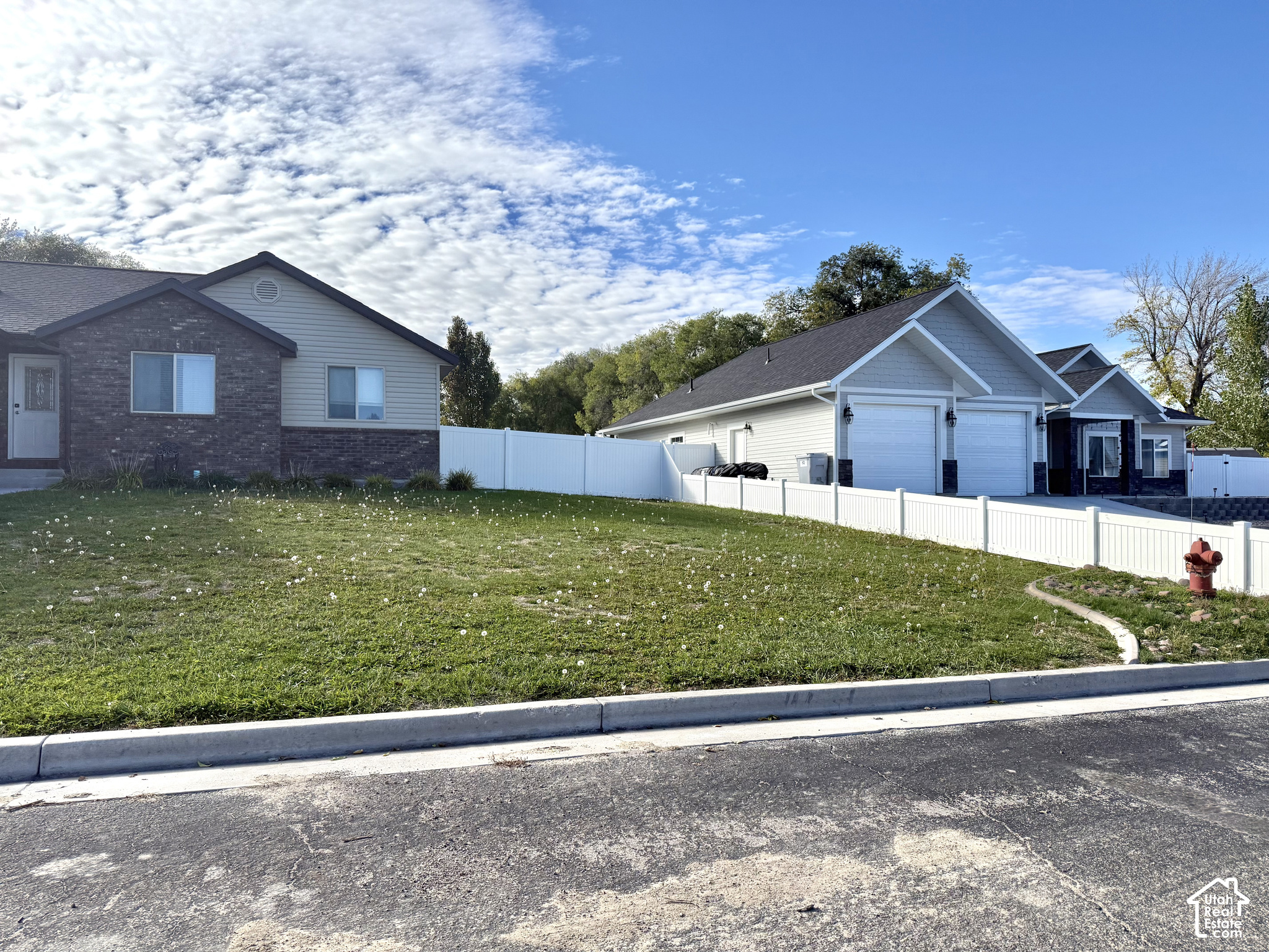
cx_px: 634
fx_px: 880
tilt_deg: +0.9
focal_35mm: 24
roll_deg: +0.0
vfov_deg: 56.8
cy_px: 476
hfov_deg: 71.6
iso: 100
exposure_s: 1/5714
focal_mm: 6.76
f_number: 1.78
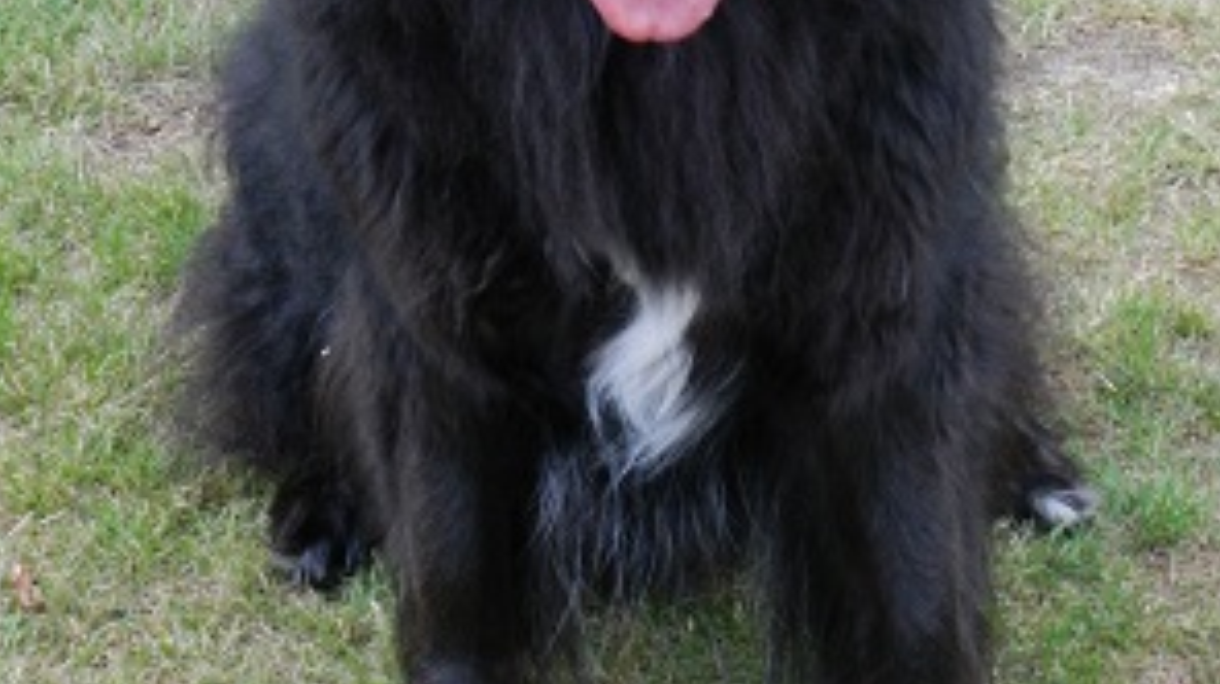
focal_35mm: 112
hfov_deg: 19.1
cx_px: 606
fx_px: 3621
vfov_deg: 10.7
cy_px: 29
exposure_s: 1/80
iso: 800
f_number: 4.8
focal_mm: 13.5
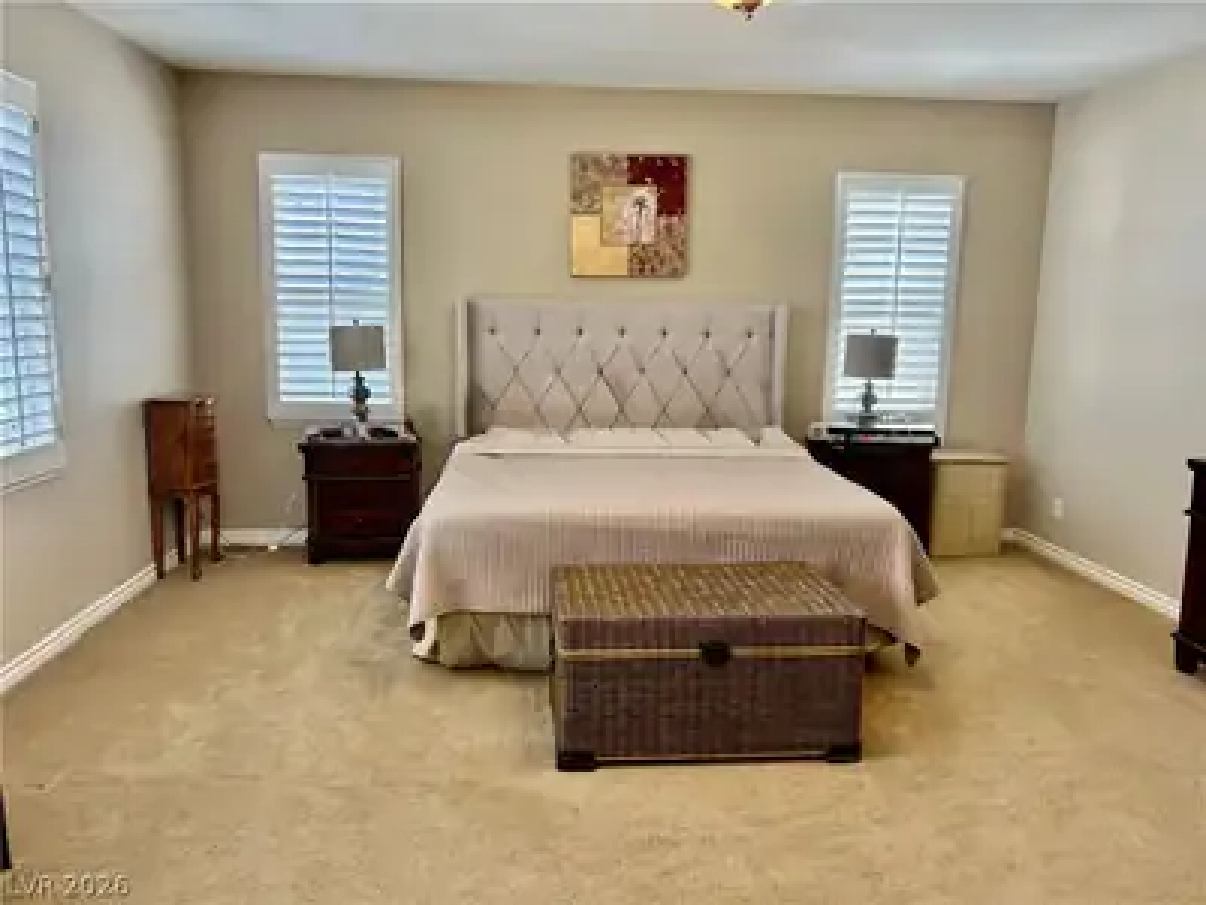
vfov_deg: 53.1
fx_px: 906
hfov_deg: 67.3
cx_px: 603
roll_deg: -0.5
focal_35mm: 26
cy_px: 452
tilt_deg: -9.6
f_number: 1.5
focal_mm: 5.7
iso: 80
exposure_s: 1/60
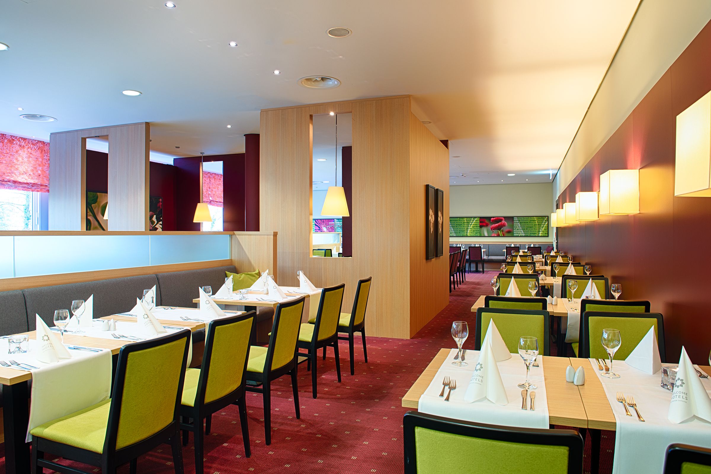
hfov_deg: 73.7
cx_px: 356
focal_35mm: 24
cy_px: 237
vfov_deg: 53.1
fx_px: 474
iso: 100
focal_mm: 24
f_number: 8
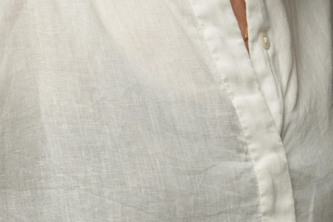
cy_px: -106
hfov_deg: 5.7
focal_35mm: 360
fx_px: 3331
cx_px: 144
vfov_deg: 3.8
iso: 100
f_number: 9
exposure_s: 1/200
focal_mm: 85
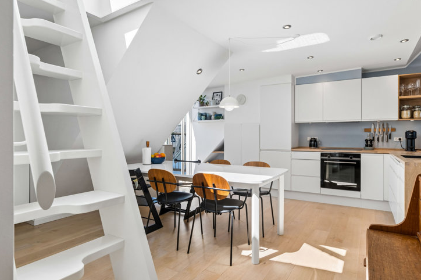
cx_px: 230
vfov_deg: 59.4
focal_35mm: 21
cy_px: 137
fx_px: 245
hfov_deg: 81.0
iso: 320
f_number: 8
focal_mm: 19
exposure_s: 1/400
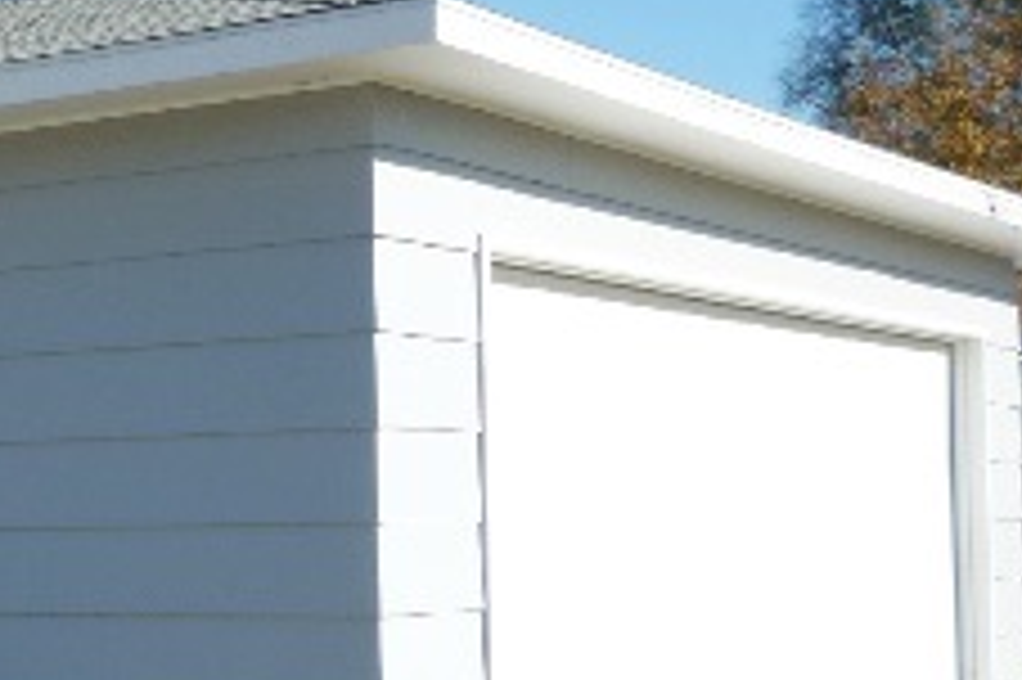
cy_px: 441
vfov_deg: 16.0
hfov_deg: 22.9
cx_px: -14
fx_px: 2411
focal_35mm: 85
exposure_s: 1/500
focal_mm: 5.2
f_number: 4
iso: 80
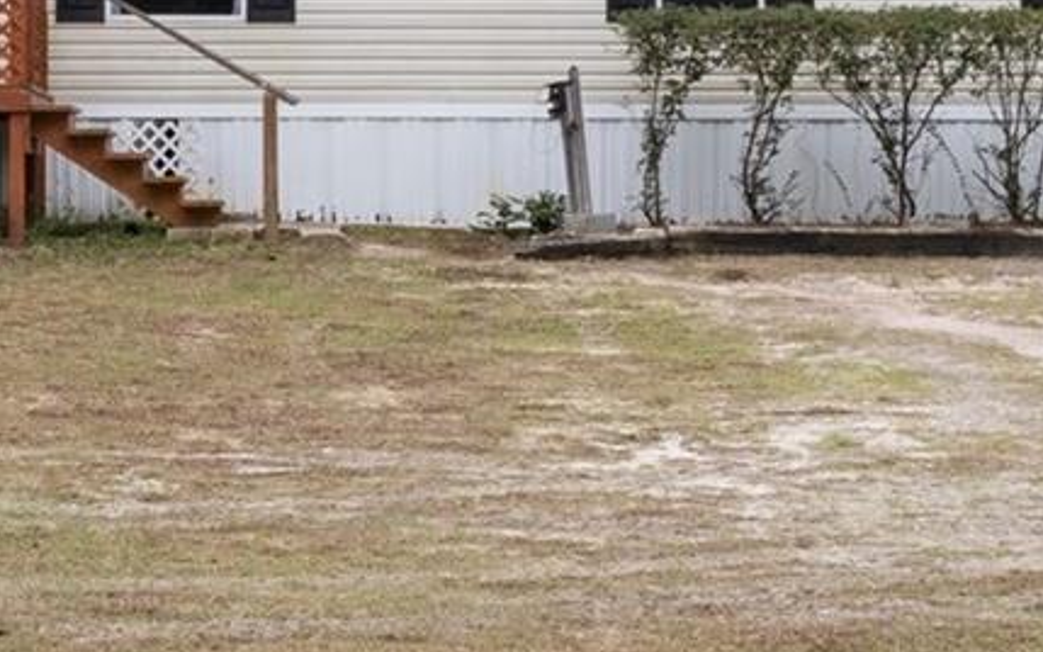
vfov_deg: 11.5
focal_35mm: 114
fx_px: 3240
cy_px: 202
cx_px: 114
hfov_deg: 18.0
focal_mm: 20
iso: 320
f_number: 8
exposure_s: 1/80
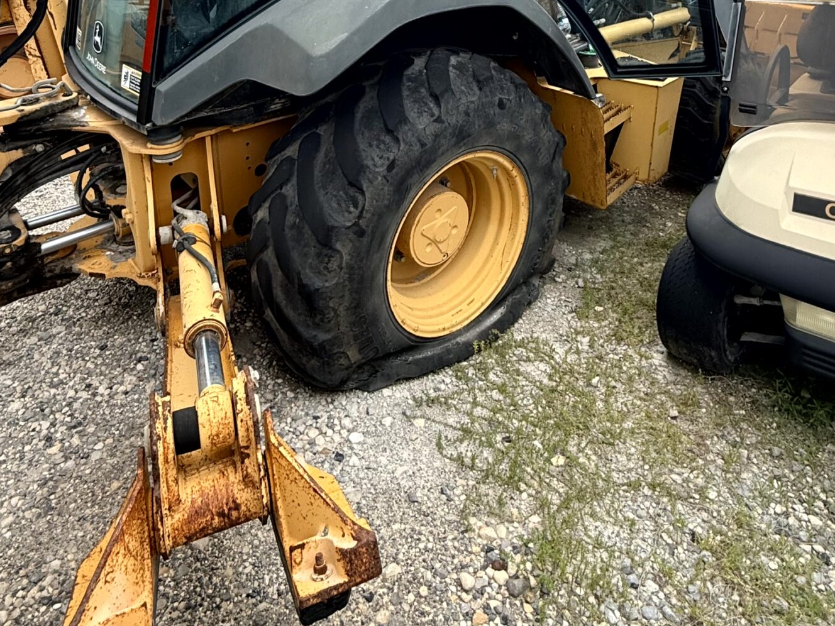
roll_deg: +0.6
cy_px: 41
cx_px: 417
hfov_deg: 65.3
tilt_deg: -7.6
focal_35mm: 27
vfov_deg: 45.6
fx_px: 651
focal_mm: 2.22
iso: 64
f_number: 2.2
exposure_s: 1/631
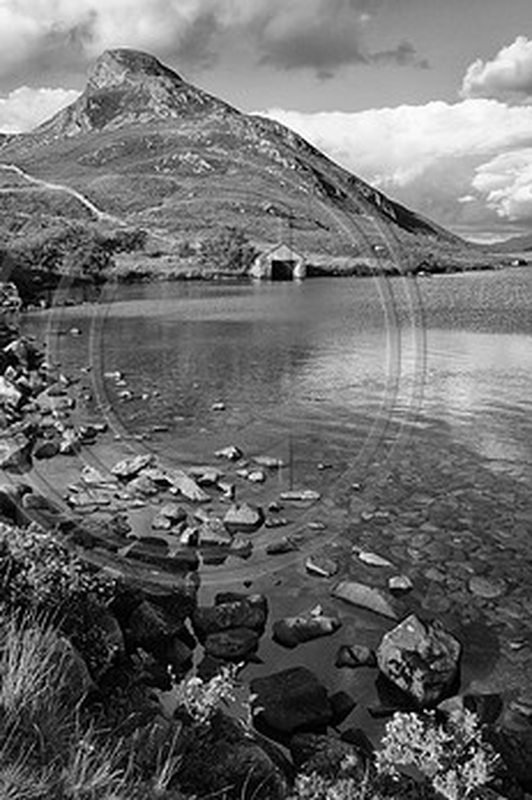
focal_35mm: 35
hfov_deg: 37.5
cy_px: 350
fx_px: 777
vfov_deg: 54.3
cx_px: 191
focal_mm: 18
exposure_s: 1/20
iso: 200
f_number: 22
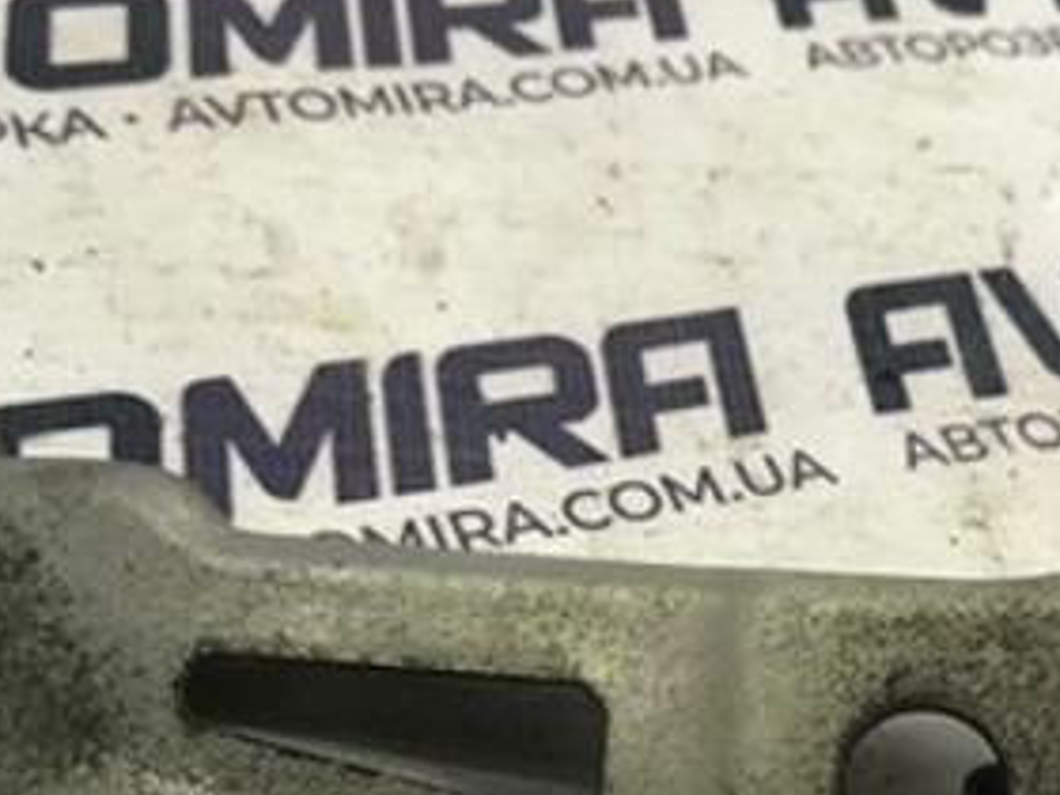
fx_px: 1960
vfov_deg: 22.1
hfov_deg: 30.3
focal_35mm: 64
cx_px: 522
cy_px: 799
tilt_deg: -54.5
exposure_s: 1/33
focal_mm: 3.99
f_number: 1.8
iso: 40
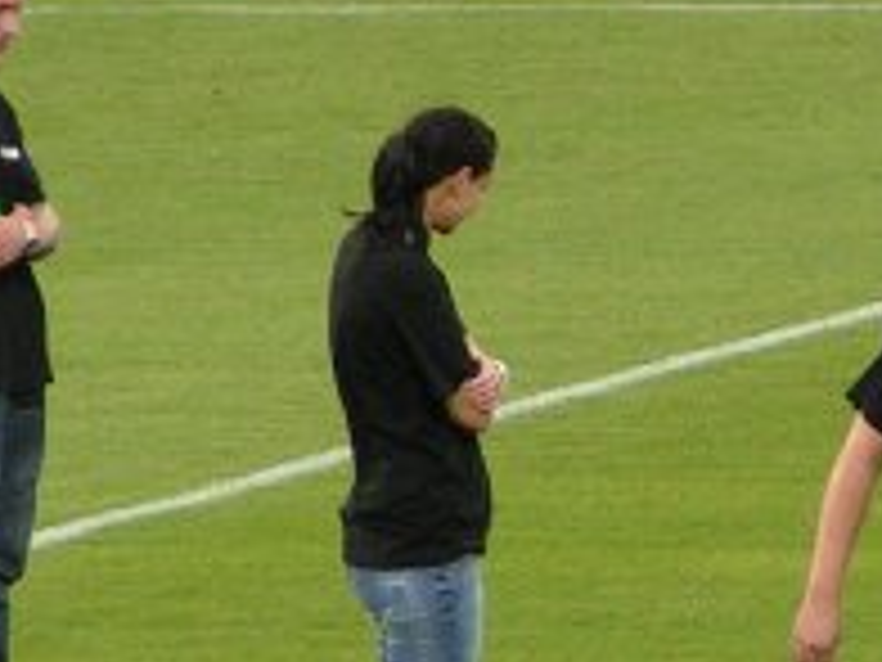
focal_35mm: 924
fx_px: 23543
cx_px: 1040
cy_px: 149
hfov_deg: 2.1
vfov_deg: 1.6
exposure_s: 1/250
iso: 160
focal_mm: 34.5
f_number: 3.5
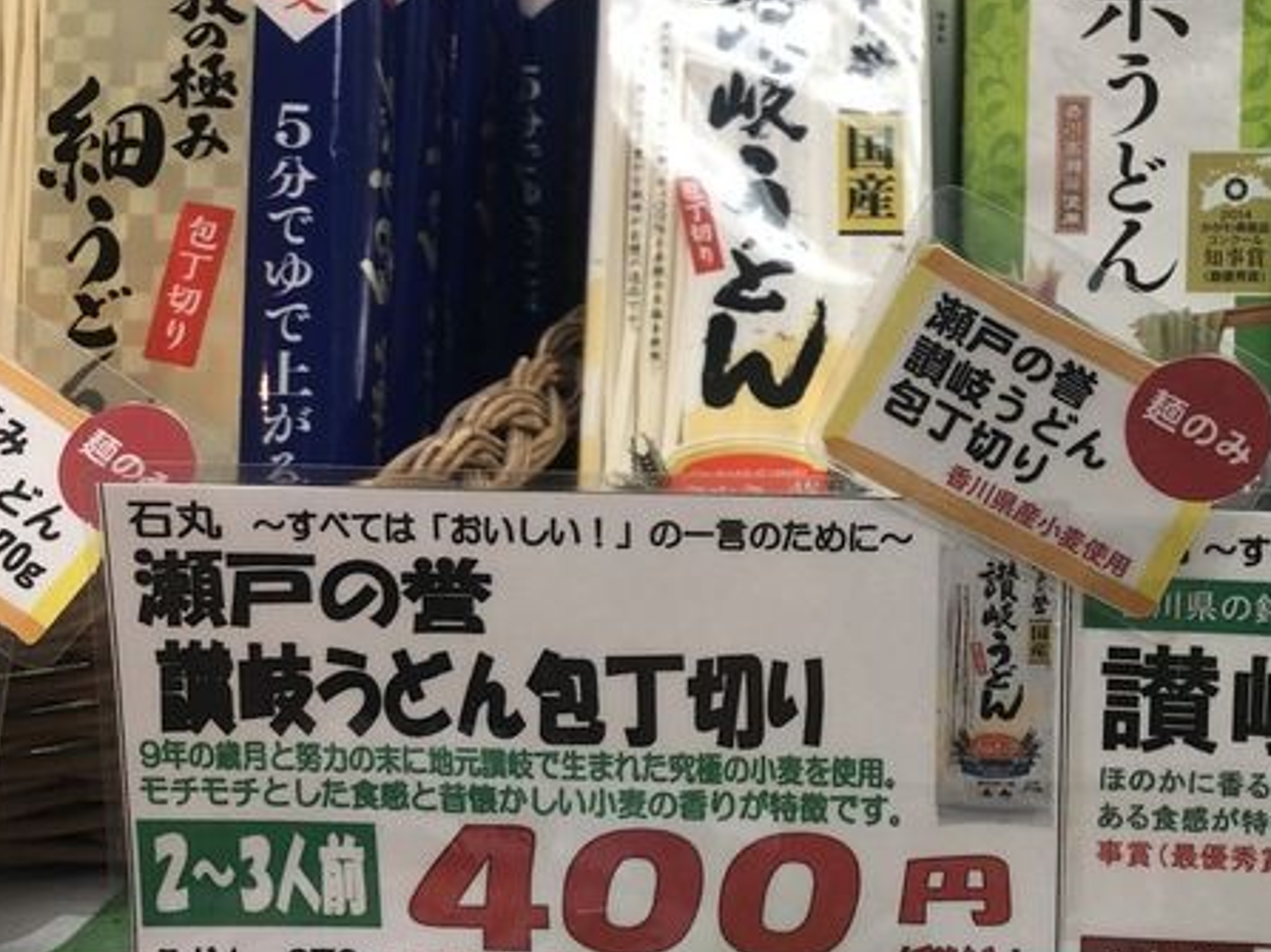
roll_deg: -0.8
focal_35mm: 51
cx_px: 1076
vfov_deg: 28.5
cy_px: 445
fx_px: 1872
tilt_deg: -13.3
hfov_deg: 35.8
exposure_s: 1/30
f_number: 1.8
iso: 25
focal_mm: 3.99
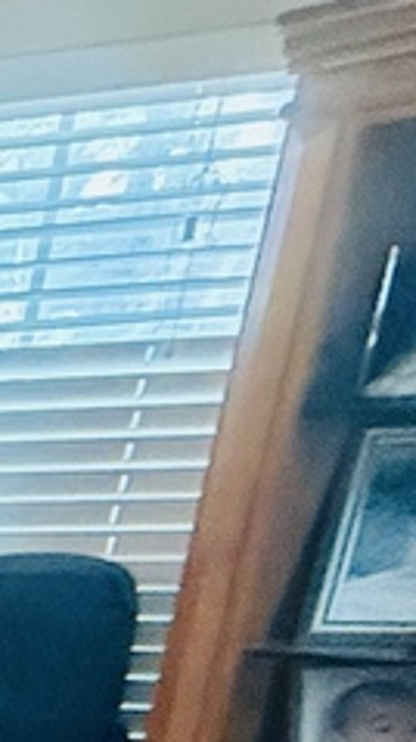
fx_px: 1809
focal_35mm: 92
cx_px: -1440
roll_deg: +4.0
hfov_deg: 7.2
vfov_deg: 20.3
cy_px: 1068
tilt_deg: -17.7
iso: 800
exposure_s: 1/60
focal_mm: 2.22
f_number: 2.2
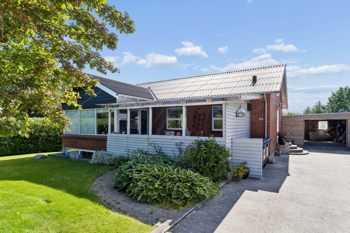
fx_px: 190
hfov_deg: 85.4
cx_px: 175
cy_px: 116
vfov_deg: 63.2
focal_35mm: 20
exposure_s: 1/500
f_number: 8
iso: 200
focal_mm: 13
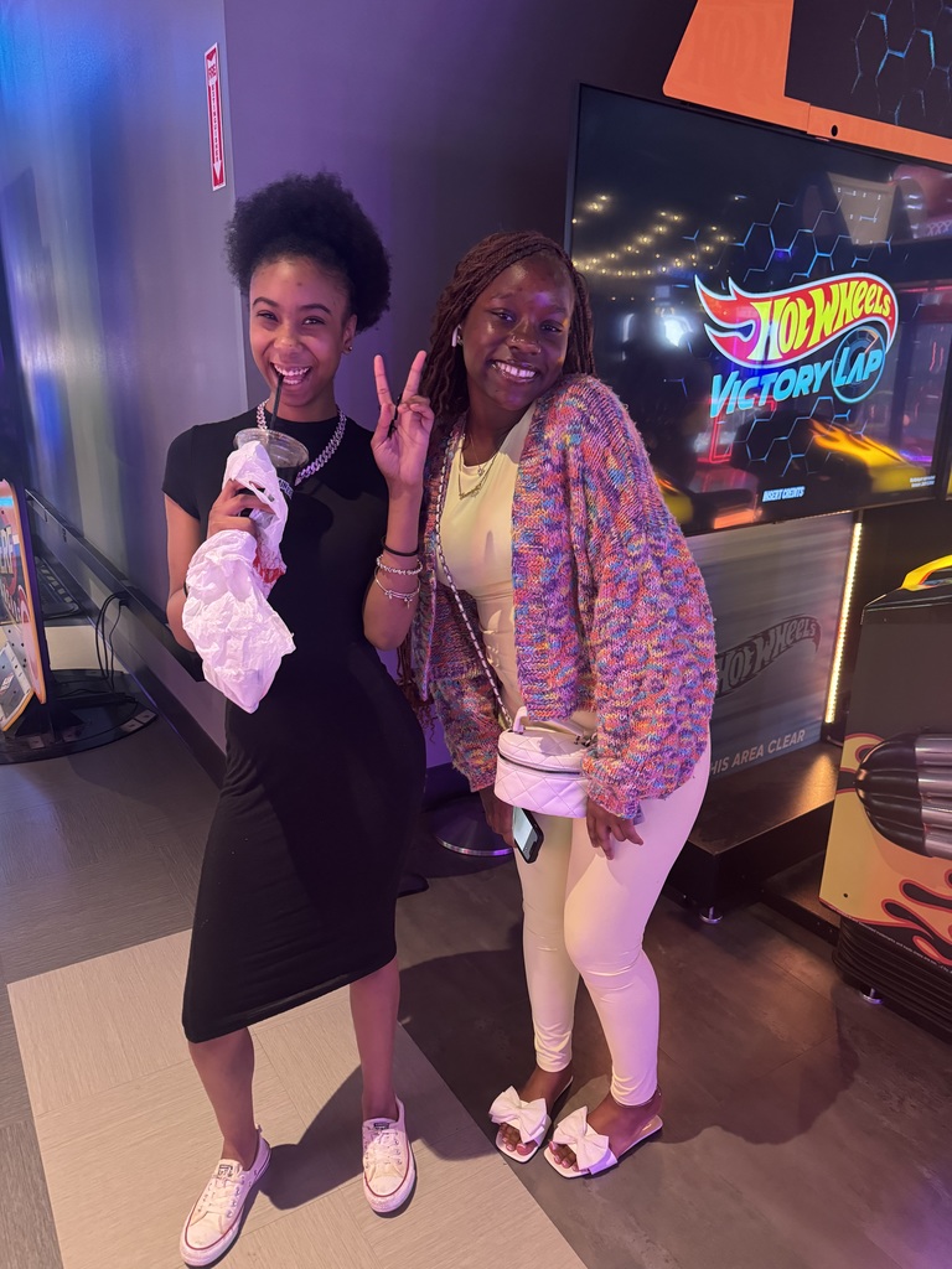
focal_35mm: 24
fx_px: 880
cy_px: 634
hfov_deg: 56.8
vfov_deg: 71.6
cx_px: 476
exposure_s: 1/40
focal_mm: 6.76
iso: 640
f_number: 1.78
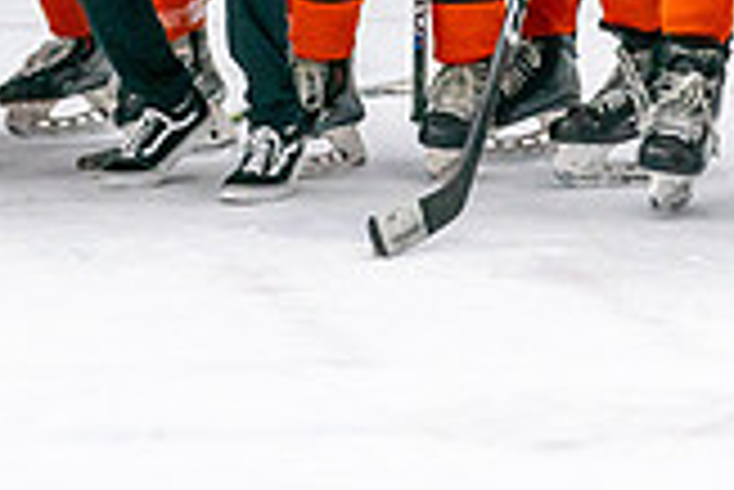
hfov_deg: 6.1
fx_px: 6938
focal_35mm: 340
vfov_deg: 4.0
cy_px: -362
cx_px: 180
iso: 3200
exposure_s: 1/1250
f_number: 2.8
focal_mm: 93
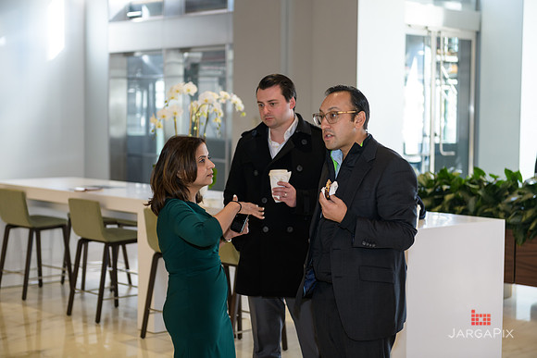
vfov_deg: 19.5
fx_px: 1044
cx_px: 268
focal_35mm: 70
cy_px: 179
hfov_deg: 28.8
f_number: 3.2
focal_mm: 70
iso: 400
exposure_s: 1/125
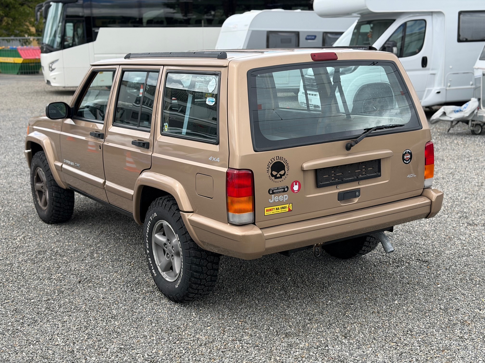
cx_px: 242
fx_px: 673
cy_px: 182
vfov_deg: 30.3
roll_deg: +1.2
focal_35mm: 48
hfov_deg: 39.7
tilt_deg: -11.1
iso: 64
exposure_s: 1/1403
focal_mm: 6.76
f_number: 1.78
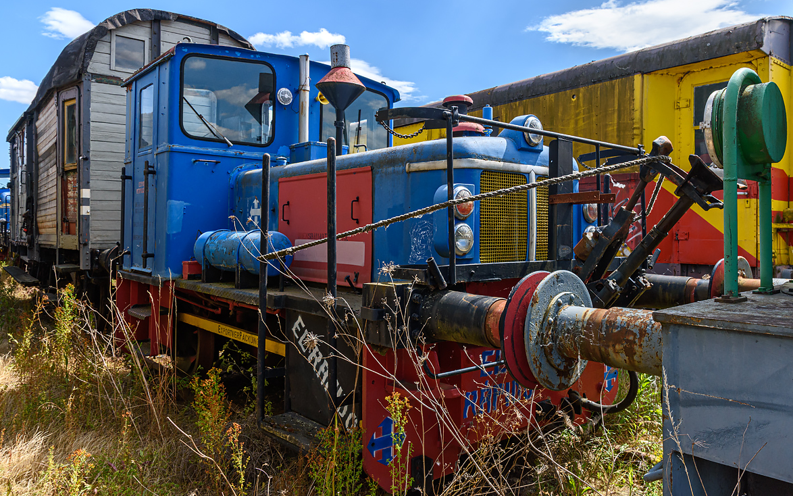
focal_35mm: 25
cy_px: 267
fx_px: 540
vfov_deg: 49.2
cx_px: 399
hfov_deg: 72.5
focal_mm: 16
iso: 200
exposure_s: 1/500
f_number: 8
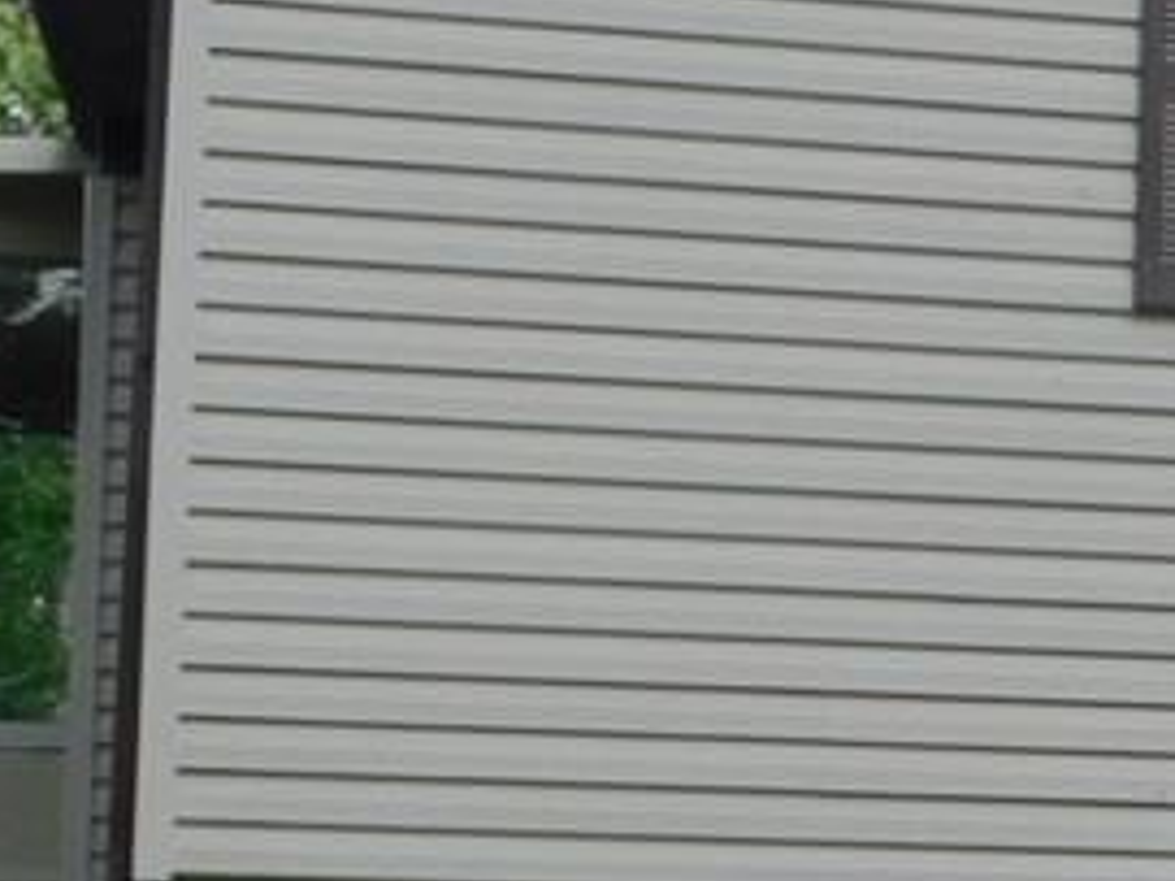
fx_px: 5123
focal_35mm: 151
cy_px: 707
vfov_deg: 9.8
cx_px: 1964
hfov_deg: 12.2
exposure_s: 1/800
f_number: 3.6
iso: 125
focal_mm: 7.1
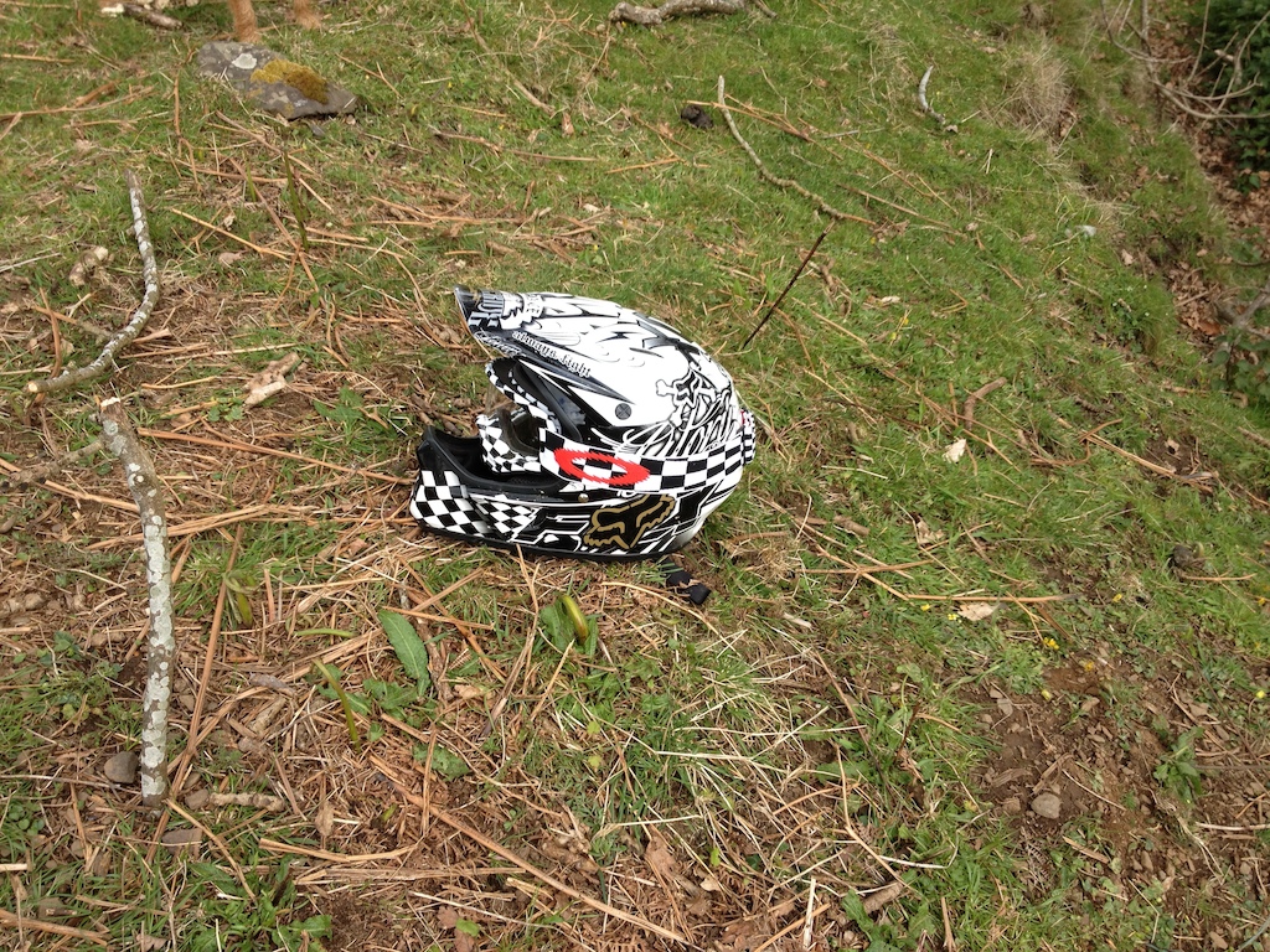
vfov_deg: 40.7
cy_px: 476
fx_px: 1284
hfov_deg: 52.6
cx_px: 635
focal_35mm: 35
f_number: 2.4
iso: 64
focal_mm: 4.28
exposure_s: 1/412
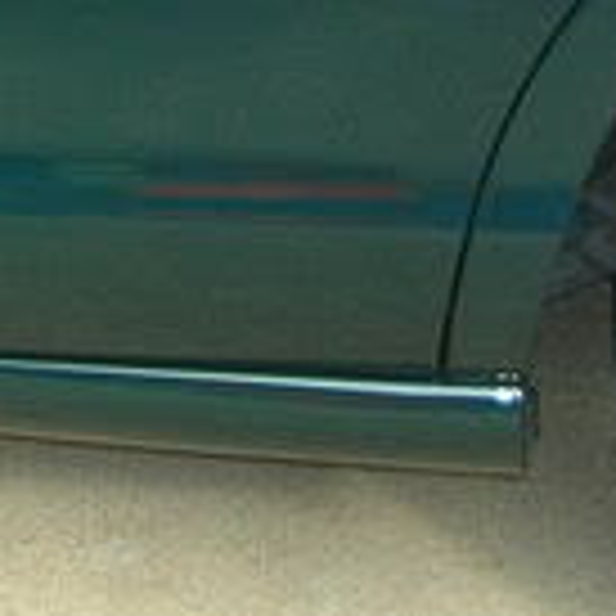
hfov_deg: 9.5
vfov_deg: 9.4
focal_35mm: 181
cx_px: -108
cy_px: -272
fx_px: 3644
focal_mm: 5.8
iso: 71
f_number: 2.8
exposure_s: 1/203
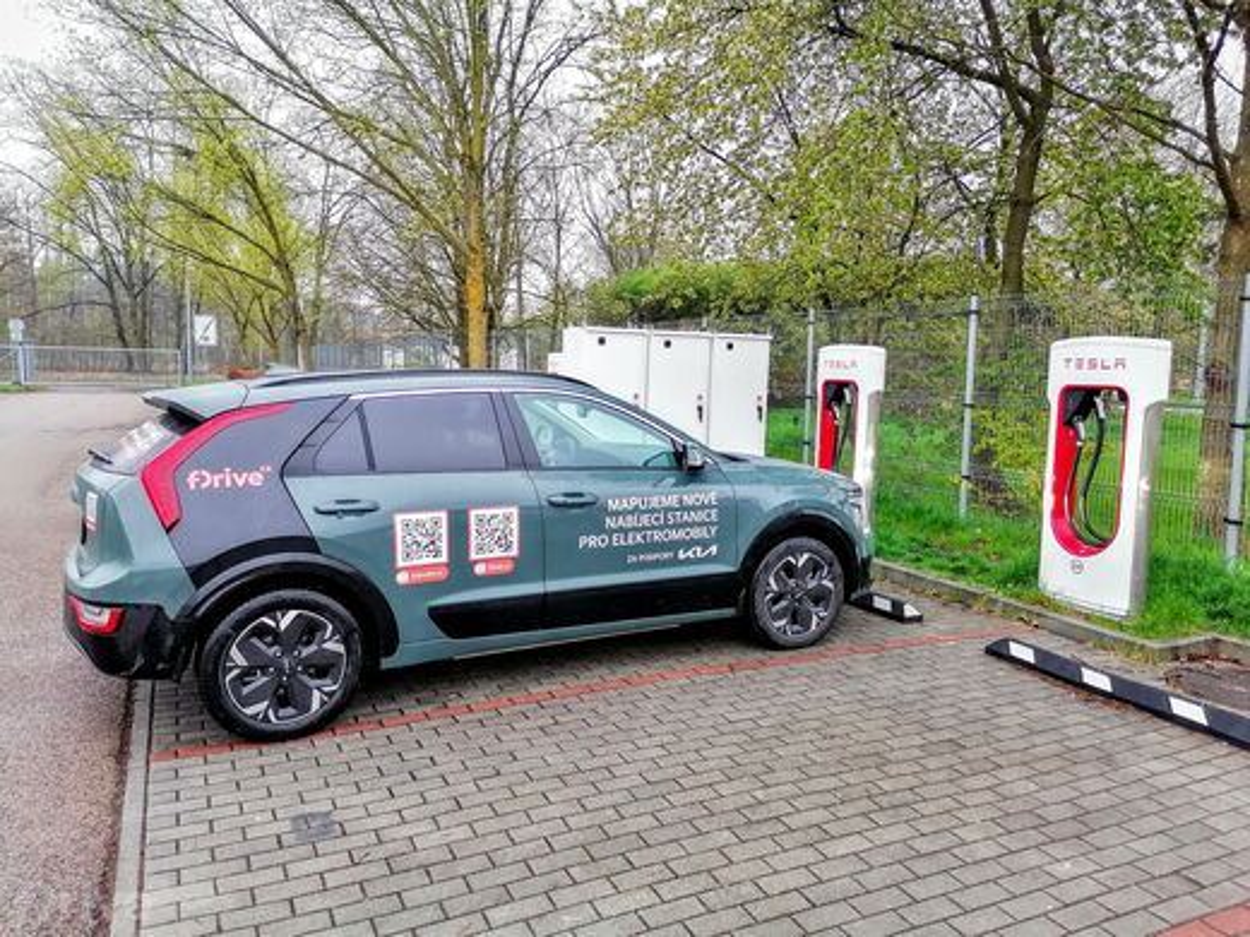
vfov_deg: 51.4
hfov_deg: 65.3
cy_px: 468
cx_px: 625
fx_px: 975
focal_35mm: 27
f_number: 1.8
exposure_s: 1/120
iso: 320
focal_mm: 5.3
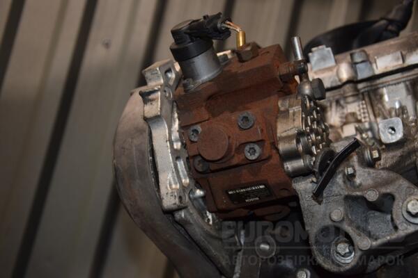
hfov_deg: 35.1
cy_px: 139
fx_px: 662
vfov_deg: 23.8
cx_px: 209
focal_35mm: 57
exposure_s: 1/60
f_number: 5
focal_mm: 38
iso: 800
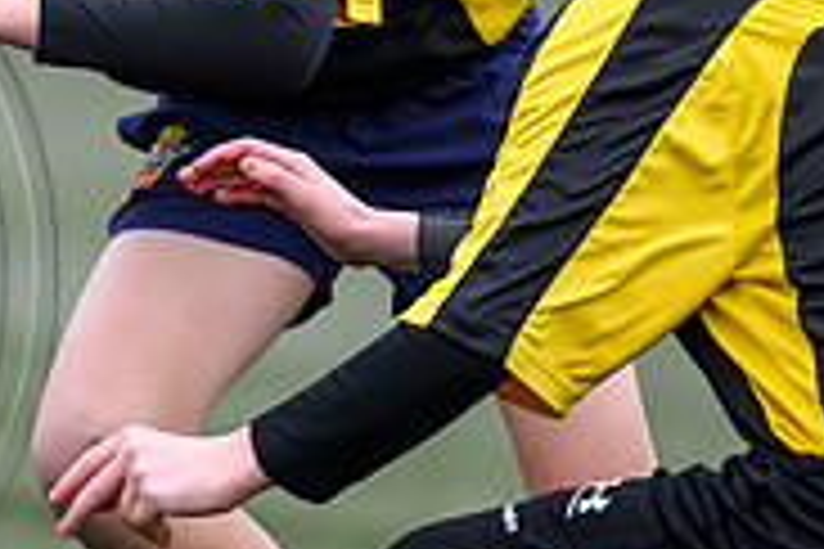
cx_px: -410
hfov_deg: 1.6
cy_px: 268
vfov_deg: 1.1
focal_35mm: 1267
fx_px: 28998
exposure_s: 1/1600
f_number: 3.5
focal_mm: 400
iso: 500
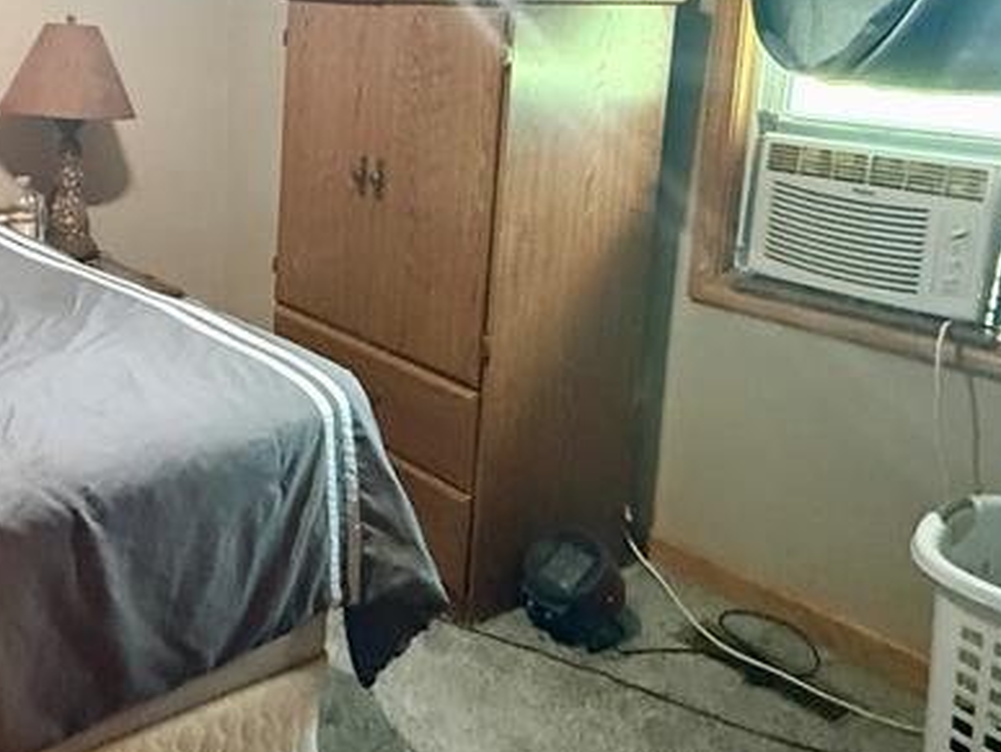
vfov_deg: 37.6
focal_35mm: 37
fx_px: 1071
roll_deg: +0.0
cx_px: 124
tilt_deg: -10.1
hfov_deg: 45.9
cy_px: 171
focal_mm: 2.22
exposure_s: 1/40
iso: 1000
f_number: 2.2
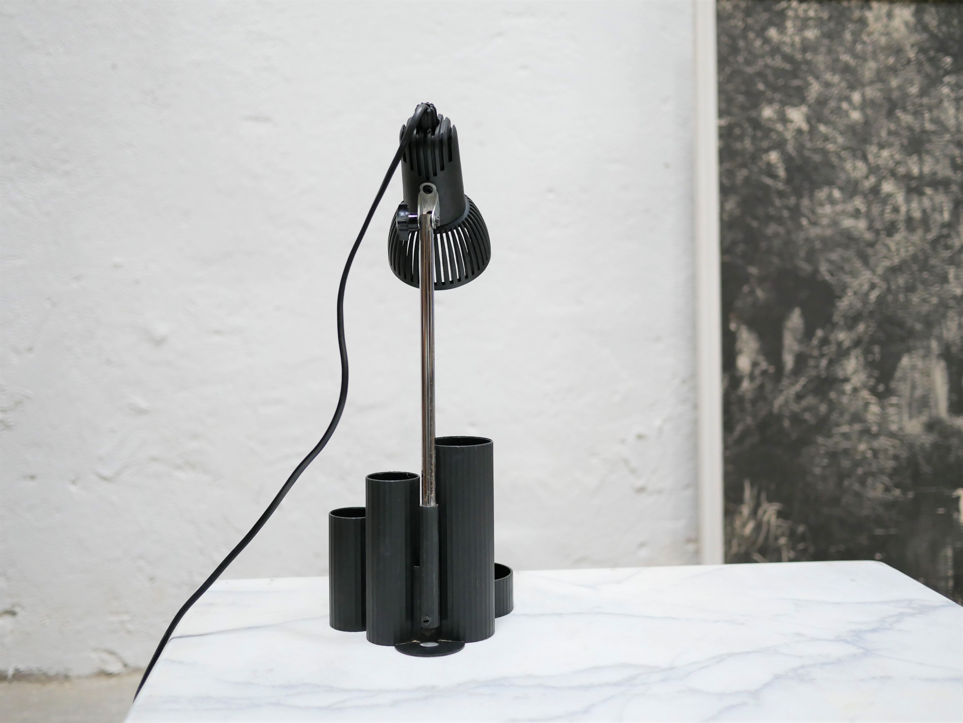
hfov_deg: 46.8
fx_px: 1113
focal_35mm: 40
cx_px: 482
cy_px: 362
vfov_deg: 36.0
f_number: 1.7
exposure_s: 1/60
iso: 800
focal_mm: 20
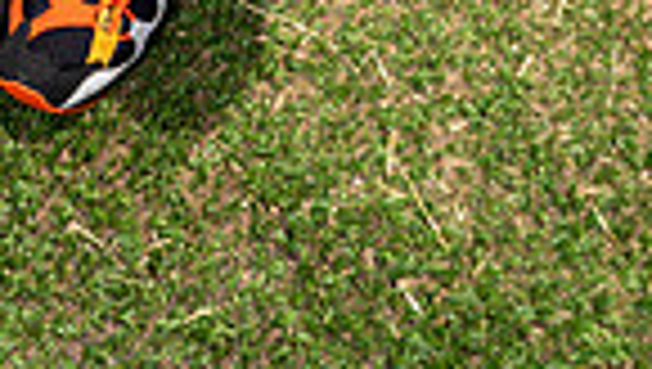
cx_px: 36
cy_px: -616
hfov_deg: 20.0
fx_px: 1800
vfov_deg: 9.8
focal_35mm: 104
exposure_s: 1/250
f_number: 6.3
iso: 100
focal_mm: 32
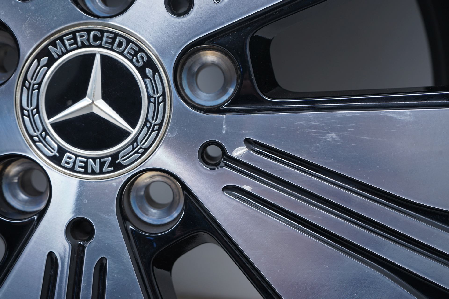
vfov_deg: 28.0
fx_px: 598
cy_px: 150
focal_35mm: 48
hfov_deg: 41.1
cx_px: 224
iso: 250
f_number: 7.1
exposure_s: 1/125
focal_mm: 48
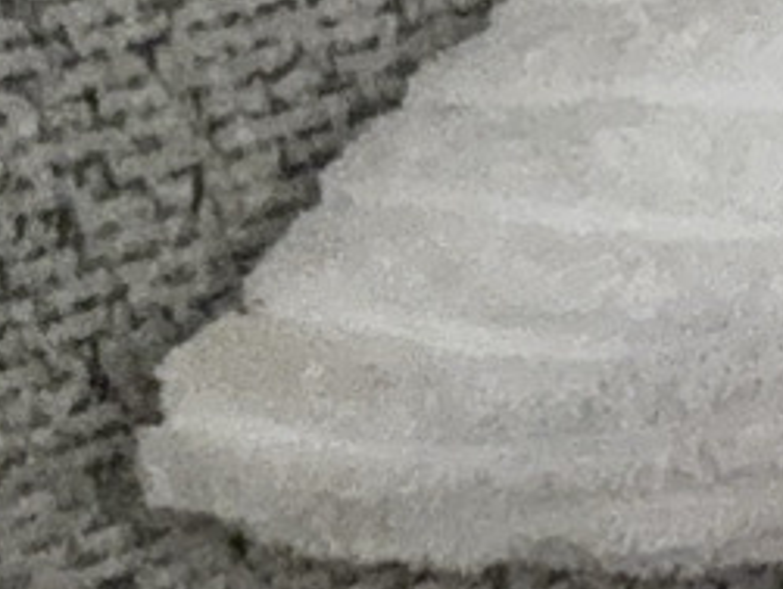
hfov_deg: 7.6
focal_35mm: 183
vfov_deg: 8.1
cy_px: 333
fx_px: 4145
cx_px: 3098
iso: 160
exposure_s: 1/25
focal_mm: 2.69
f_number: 1.9
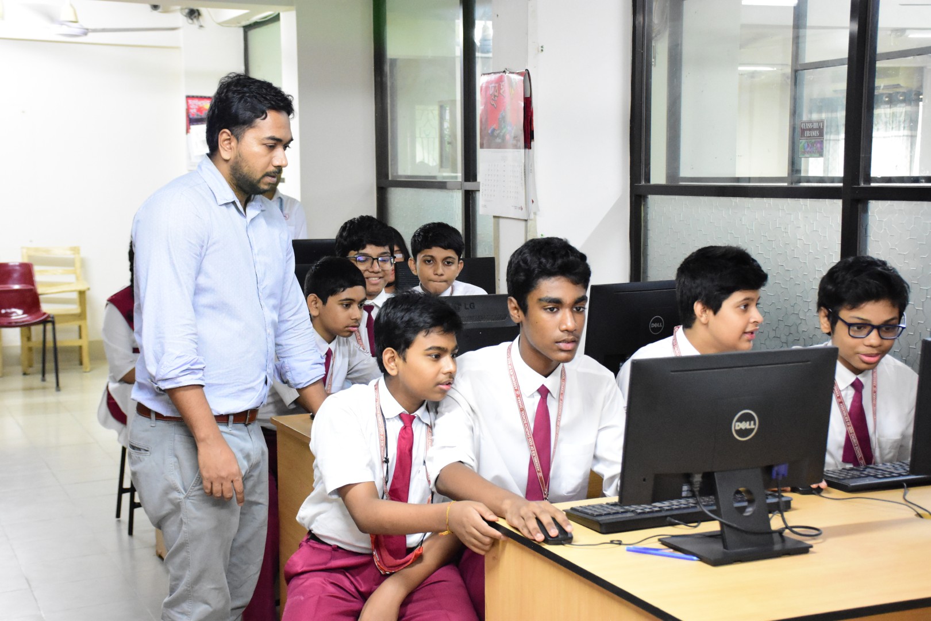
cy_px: 310
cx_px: 466
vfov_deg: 25.8
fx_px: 1358
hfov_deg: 37.9
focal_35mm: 52
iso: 5600
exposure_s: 1/100
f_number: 5.6
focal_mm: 35
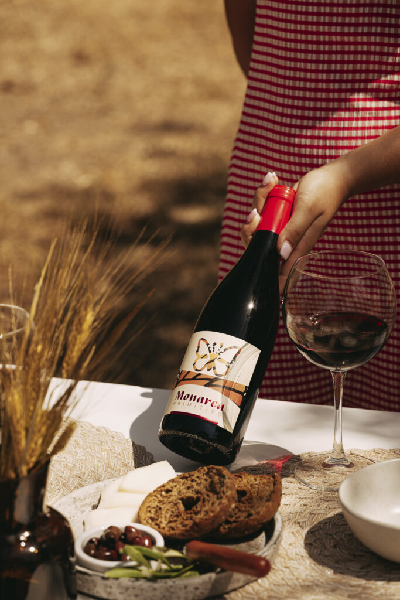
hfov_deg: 13.0
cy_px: 300
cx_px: 200
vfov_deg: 19.5
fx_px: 1749
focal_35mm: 105
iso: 64
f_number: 5.6
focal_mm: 105
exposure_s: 1/500
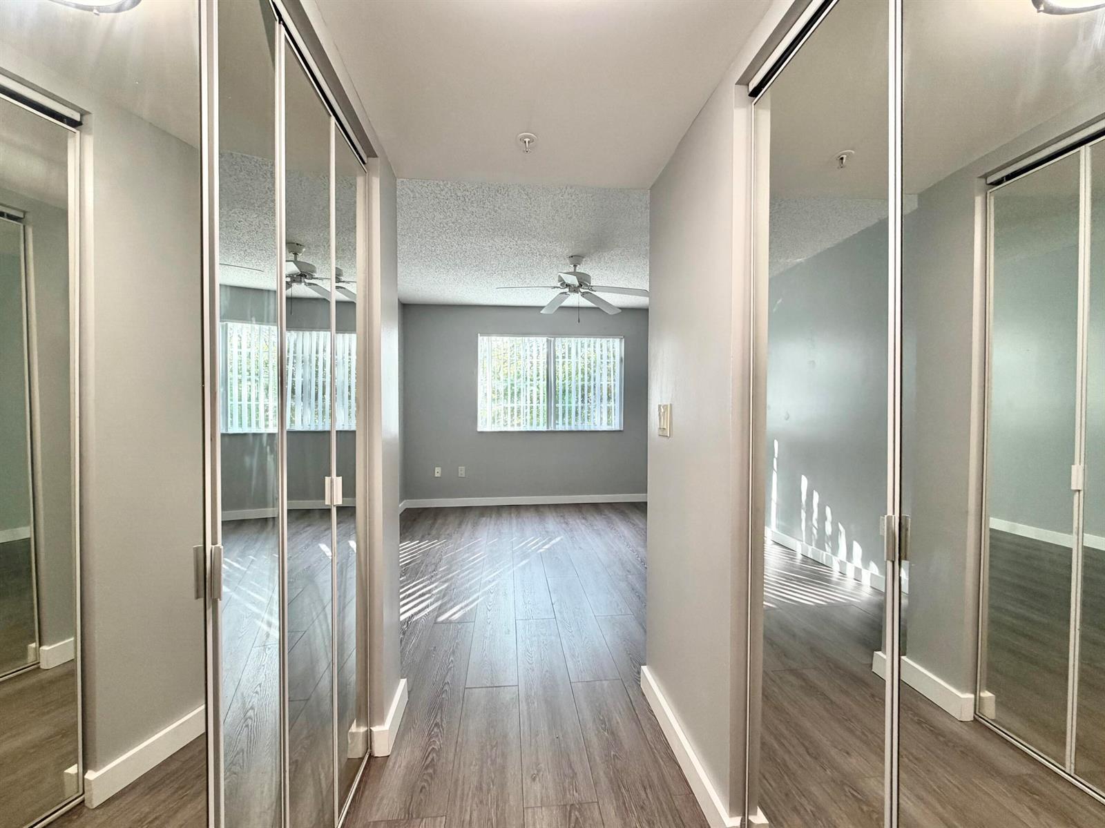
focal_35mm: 14
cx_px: 552
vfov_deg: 85.6
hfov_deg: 102.1
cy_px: 414
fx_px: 447
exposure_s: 1/120
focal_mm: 2.22
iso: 160
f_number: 2.2
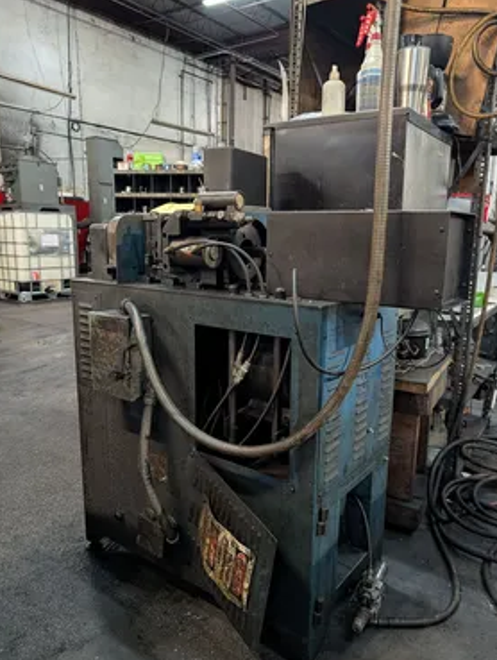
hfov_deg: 53.2
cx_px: 257
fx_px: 496
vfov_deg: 67.2
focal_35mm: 26
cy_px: 336
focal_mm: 6.9
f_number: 1.68
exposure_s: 1/60
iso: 677
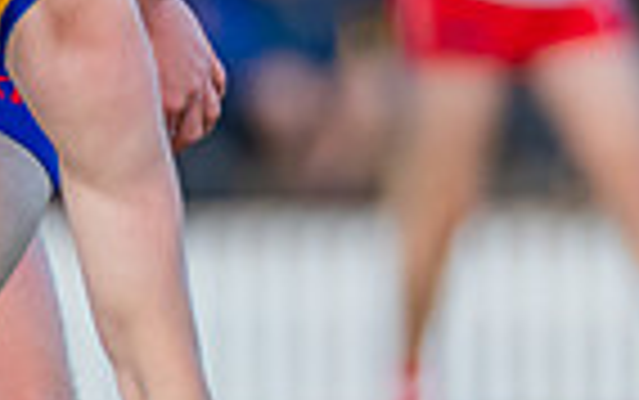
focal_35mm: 2365
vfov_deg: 0.6
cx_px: -166
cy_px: 78
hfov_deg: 0.9
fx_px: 41219
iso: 800
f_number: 4
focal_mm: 360
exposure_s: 1/1250
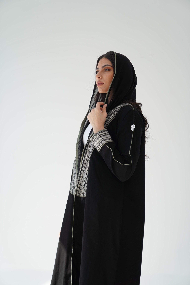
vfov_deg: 31.9
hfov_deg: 21.6
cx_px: 95
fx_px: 499
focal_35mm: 63
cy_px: 142
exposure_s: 1/320
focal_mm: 63
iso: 100
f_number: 2.8
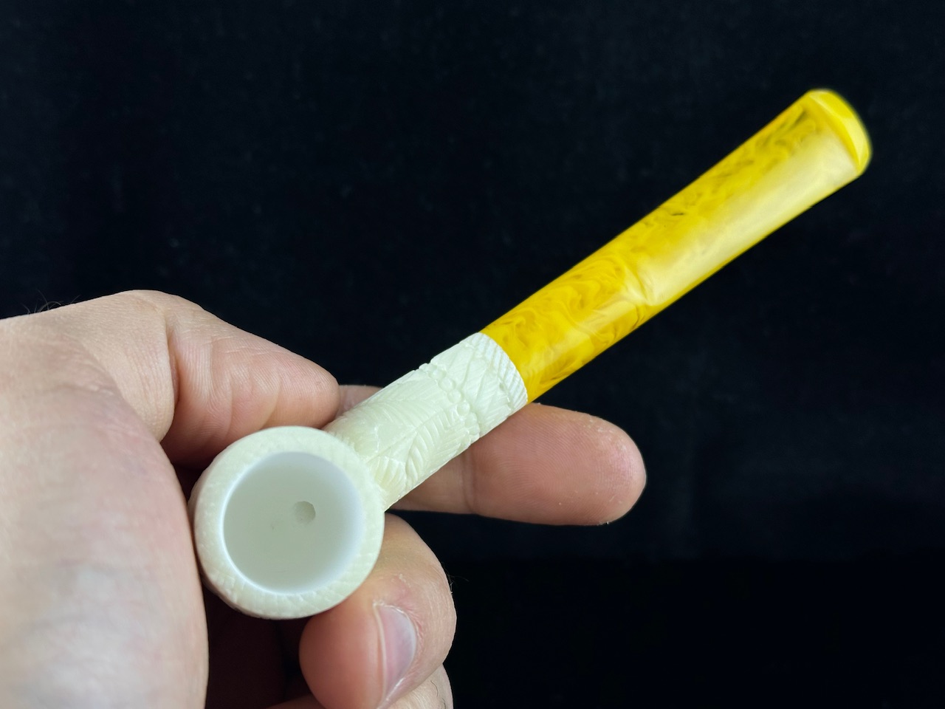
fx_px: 1310
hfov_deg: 39.7
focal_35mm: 48
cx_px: 472
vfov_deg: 30.3
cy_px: 354
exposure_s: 1/306
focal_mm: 6.86
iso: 64
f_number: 1.78
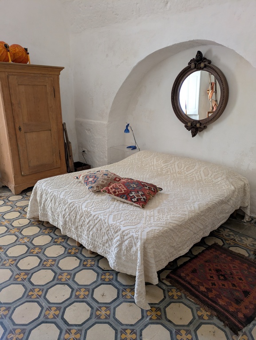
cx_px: 128
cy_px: 170
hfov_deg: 54.9
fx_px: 246
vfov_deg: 69.4
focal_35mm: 25
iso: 253
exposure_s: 1/33.3
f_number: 1.89
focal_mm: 5.43
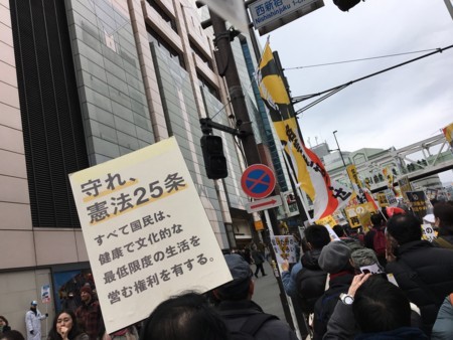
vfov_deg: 48.3
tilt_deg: +15.7
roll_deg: +14.4
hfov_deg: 61.6
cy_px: 170
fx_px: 380
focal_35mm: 29
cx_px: 226
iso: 25
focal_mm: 4.15
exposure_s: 1/874
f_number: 2.2
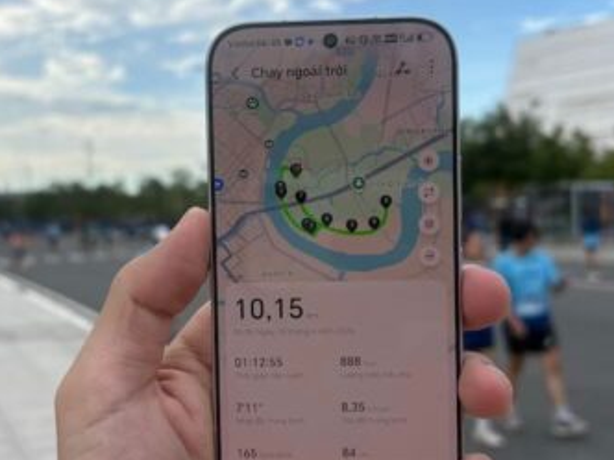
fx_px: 834
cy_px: 229
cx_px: 252
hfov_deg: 40.3
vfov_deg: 30.9
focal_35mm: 47
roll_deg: +2.1
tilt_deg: -0.8
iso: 50
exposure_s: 1/1799
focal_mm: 5.96
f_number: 1.6
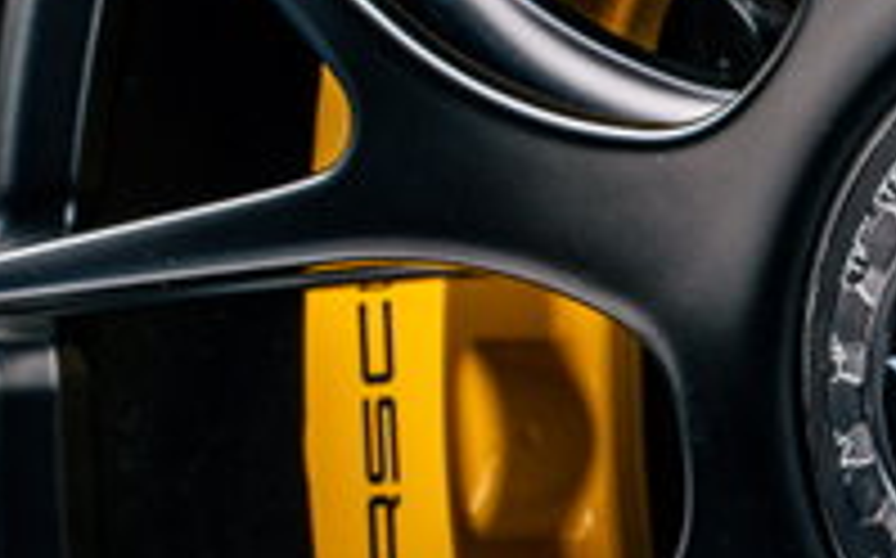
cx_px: 946
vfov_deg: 6.6
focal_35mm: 197
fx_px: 4806
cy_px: 400
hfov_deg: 10.5
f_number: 10
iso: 100
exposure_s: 1/160
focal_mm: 50
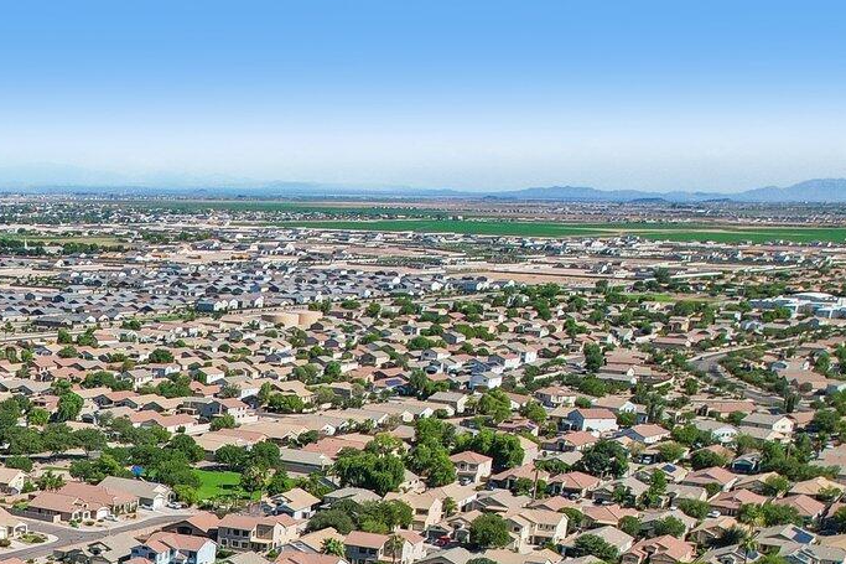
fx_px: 1551
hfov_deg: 27.4
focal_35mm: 66
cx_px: -133
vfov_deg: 18.6
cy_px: 806
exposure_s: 1/160
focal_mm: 8.4
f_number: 2.8
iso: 100
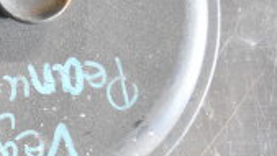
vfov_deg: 11.7
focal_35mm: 102
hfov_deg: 17.5
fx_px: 749
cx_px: -203
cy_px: -11
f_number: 3.5
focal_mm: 18
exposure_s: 1/30
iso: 1800
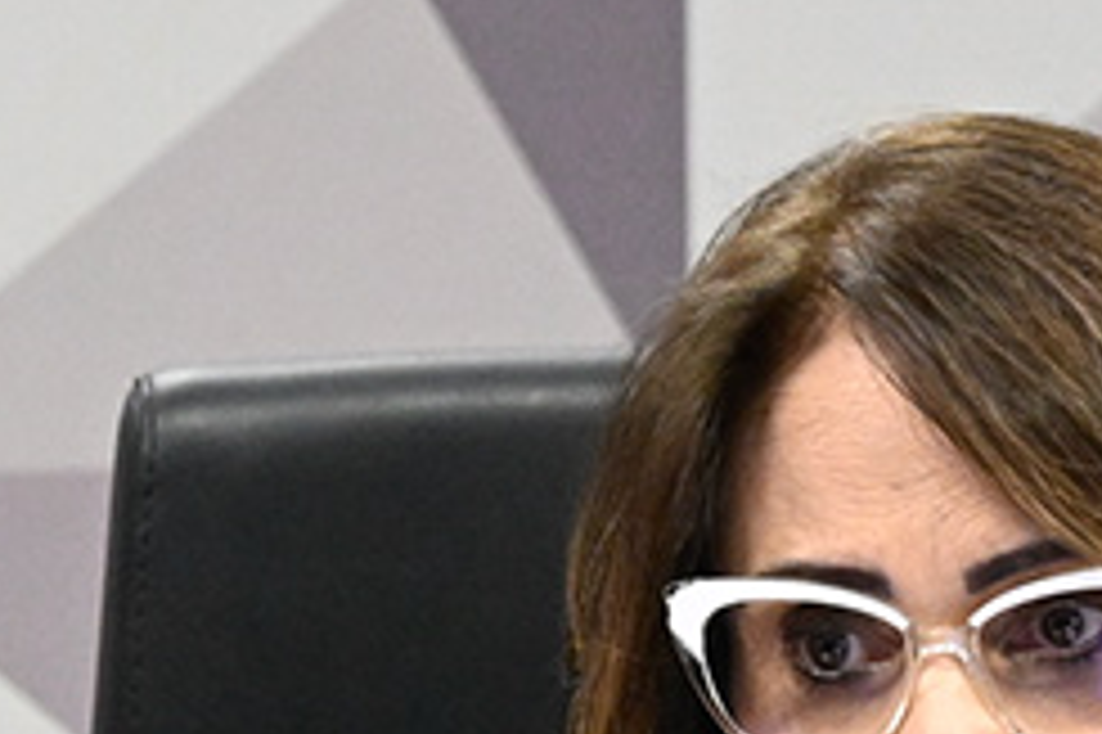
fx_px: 32180
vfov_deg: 1.3
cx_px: 1115
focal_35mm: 1052
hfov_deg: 2.0
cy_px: 937
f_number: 4
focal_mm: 200
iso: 3200
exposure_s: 1/200
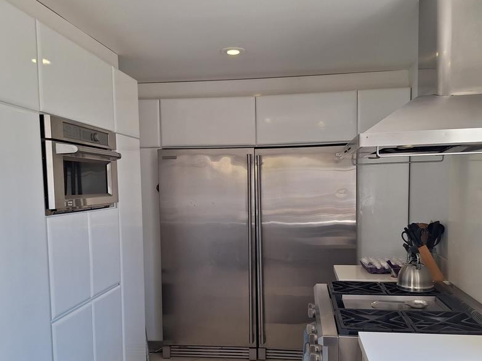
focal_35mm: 30
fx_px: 418
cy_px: 218
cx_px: 246
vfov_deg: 46.5
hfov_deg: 60.0
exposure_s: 1/245
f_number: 1.8
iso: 40
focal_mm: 5.54
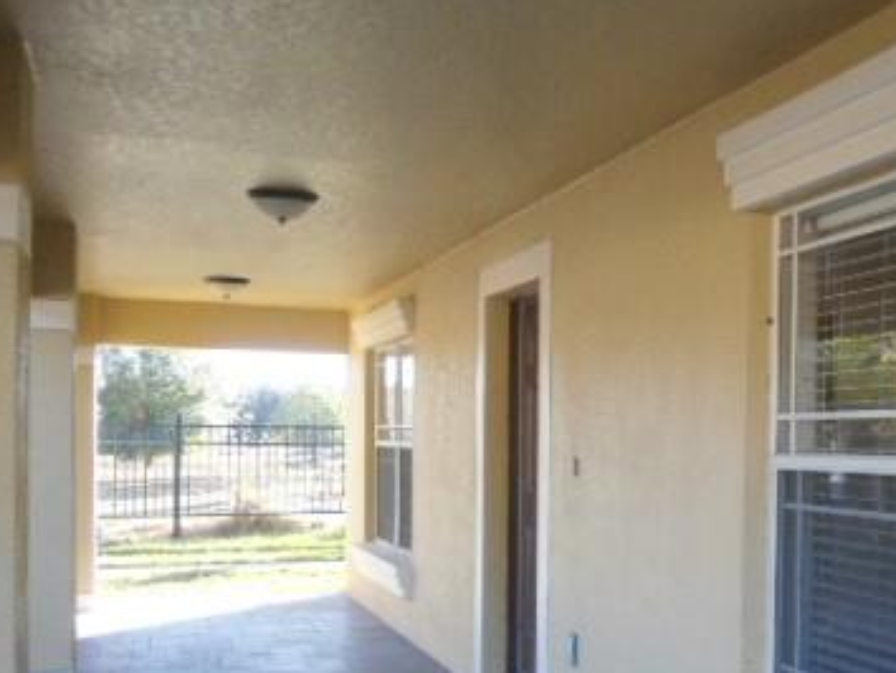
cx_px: 716
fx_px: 1217
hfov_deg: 38.9
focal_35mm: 47
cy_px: 516
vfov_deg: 30.3
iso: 200
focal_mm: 4.7
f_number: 2.8
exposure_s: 1/250
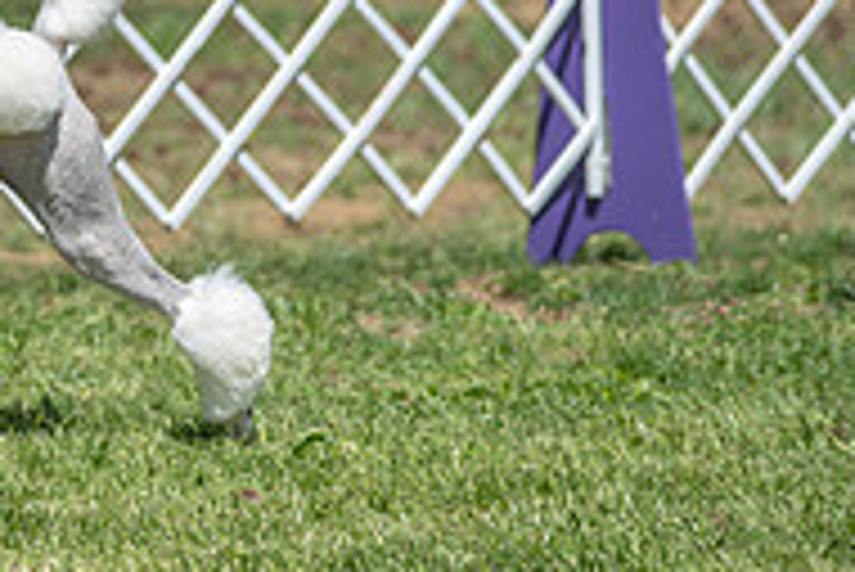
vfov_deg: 3.0
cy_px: -11
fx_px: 10885
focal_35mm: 458
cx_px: -266
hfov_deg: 4.5
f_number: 4
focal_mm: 150
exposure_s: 1/1000
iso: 125
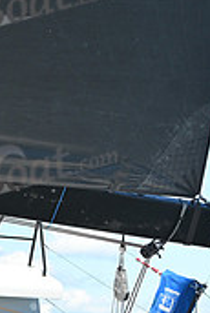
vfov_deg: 8.7
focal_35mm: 236
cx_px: -232
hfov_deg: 5.7
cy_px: 303
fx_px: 2061
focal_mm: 70
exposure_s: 1/2000
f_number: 4
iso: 320
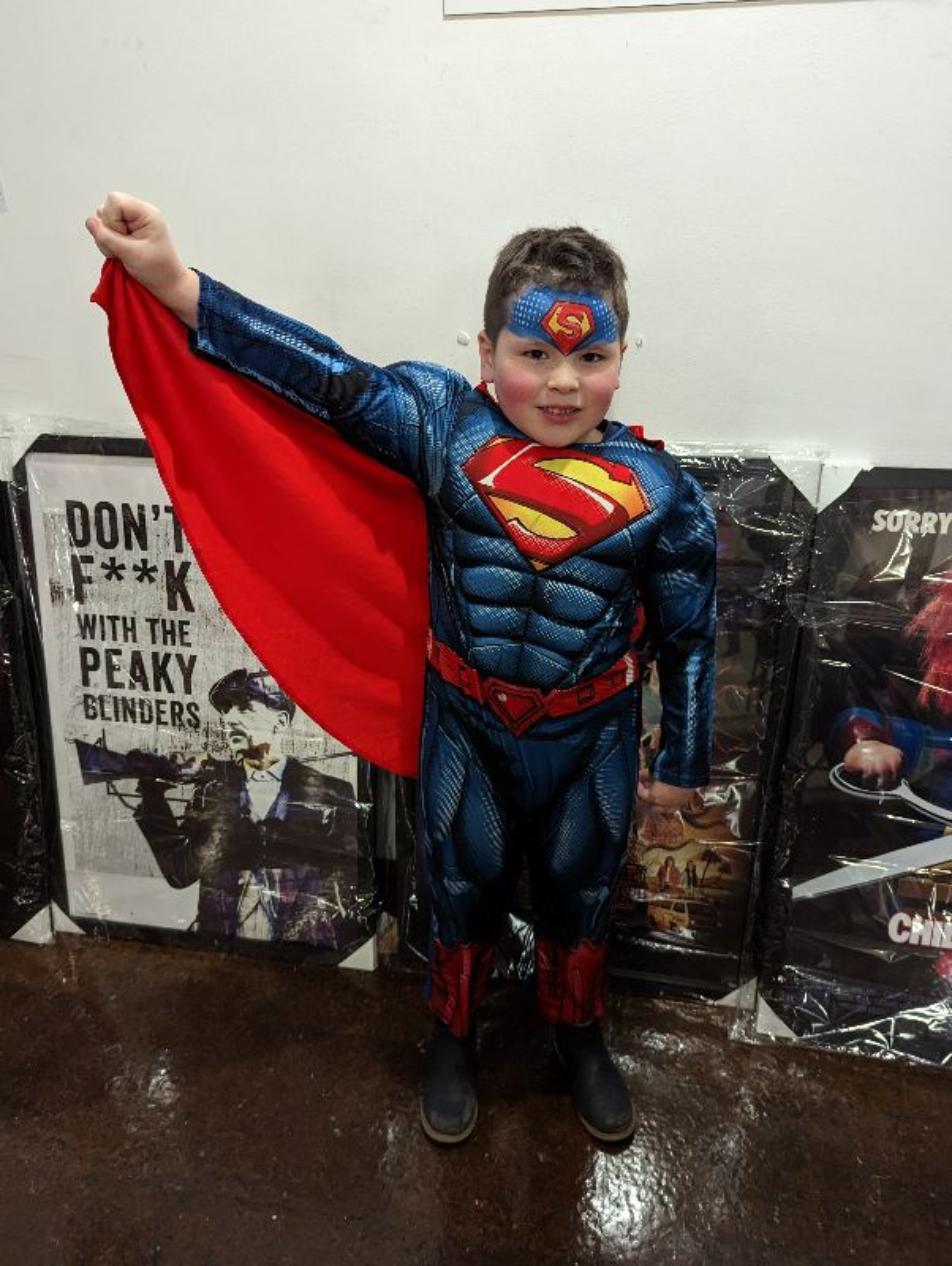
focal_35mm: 24
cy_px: 633
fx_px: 878
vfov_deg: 71.5
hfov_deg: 56.9
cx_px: 476
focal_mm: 6.81
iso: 1695
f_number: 1.85
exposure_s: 1/82.1
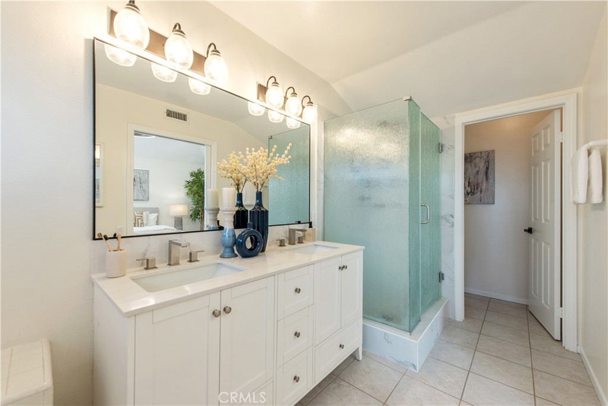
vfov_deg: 81.2
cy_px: 203
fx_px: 236
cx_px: 304
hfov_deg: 104.2
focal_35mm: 14
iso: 400
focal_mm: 14
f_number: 5
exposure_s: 1/100
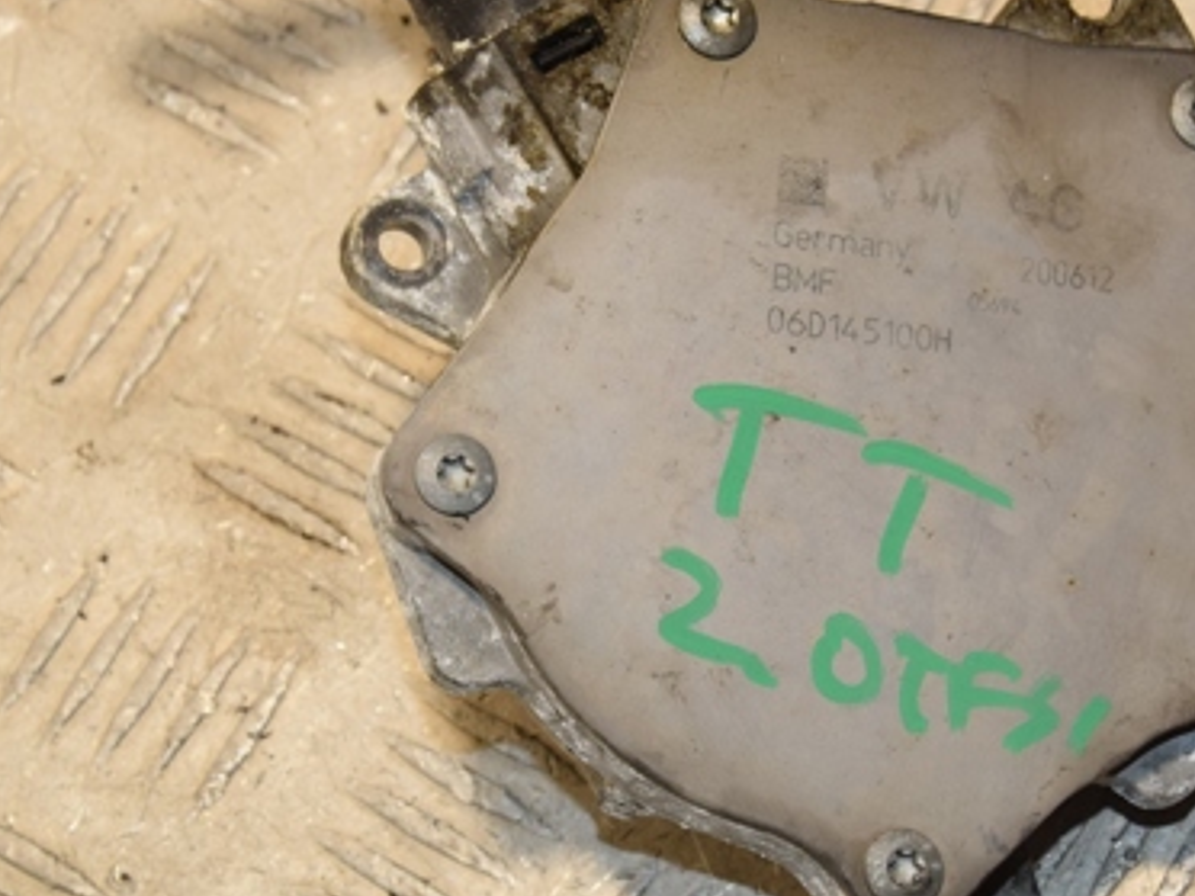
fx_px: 4971
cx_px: 810
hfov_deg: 13.7
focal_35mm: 144
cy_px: 482
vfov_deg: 10.3
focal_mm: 58
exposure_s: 1/200
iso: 800
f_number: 9
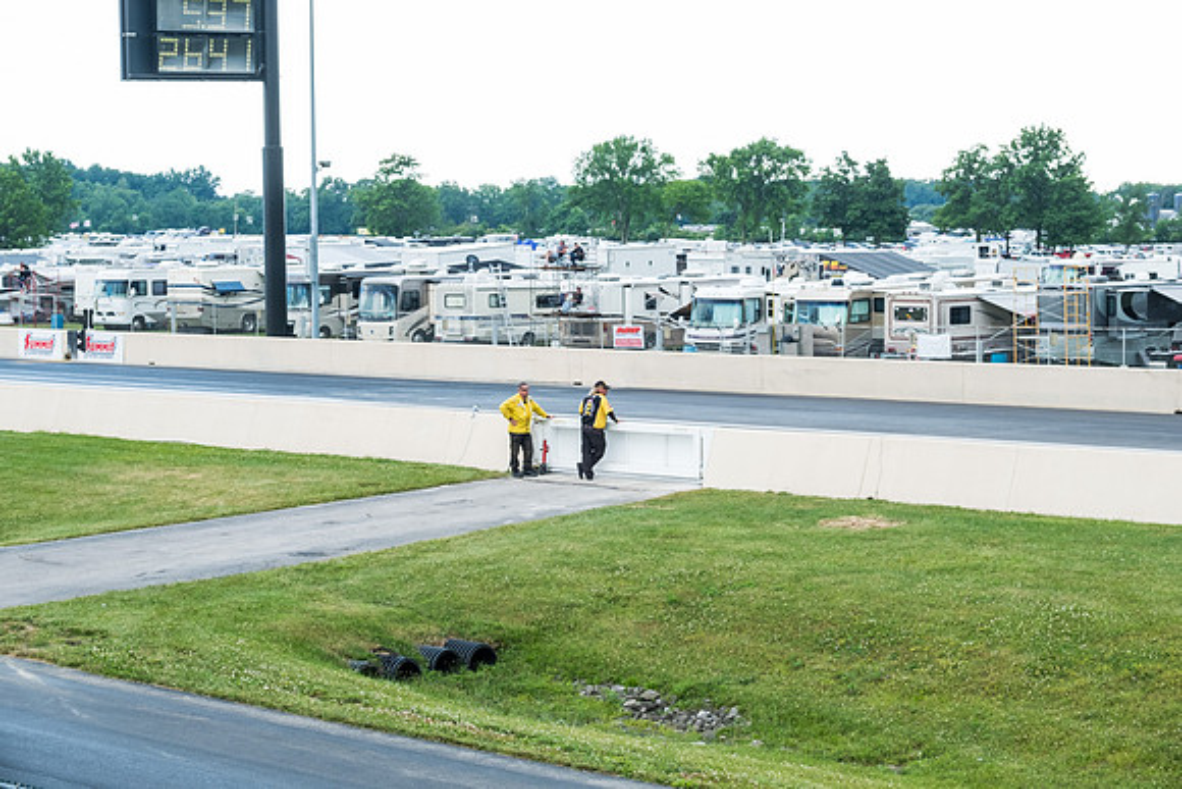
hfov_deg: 19.1
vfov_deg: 12.8
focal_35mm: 107
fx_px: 3514
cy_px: 394
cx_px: 591
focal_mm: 71.5
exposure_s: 1/125
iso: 400
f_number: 7.1
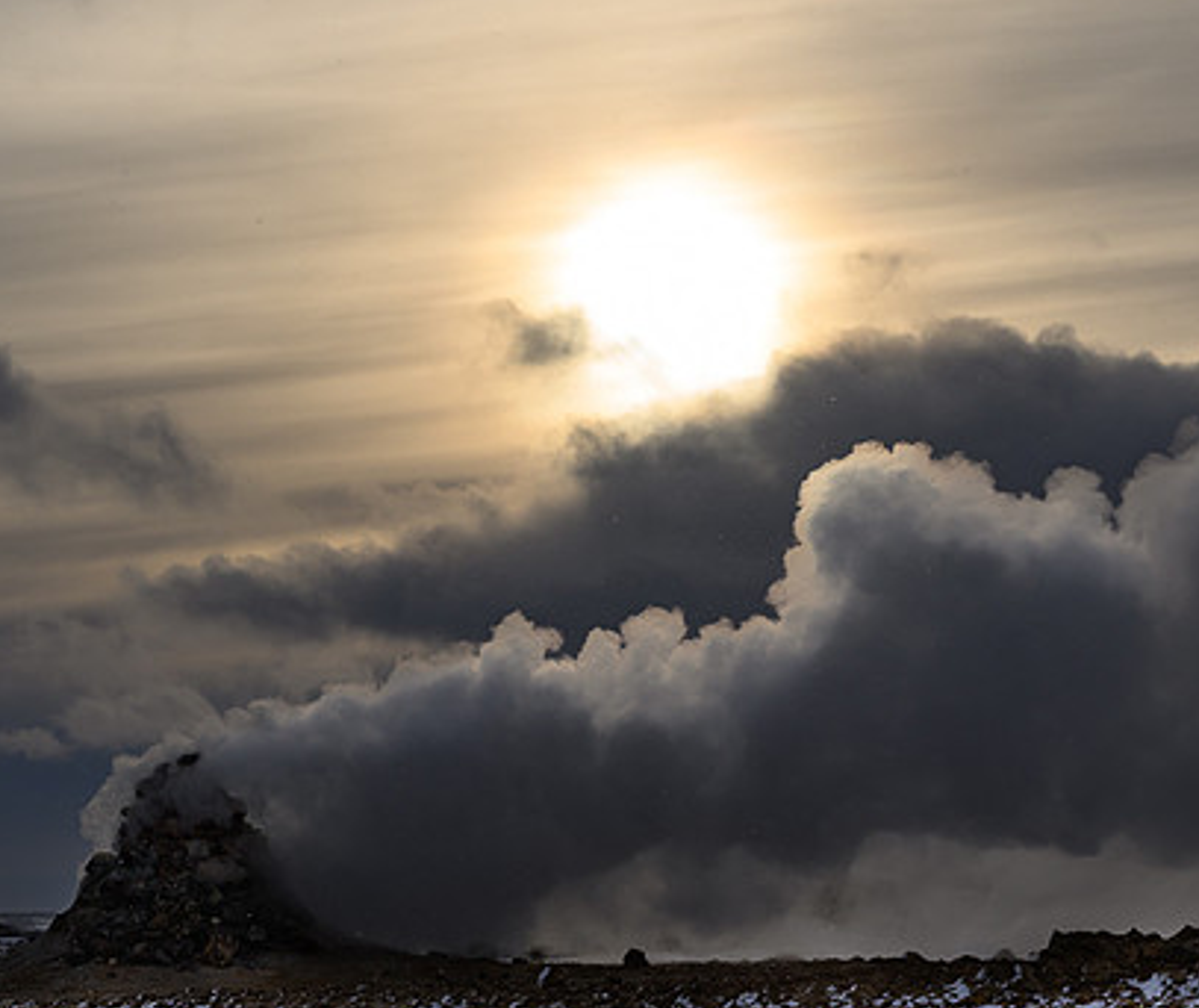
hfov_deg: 16.1
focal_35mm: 117
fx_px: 4235
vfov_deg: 13.6
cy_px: 406
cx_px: 426
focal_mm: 75
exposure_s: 1/1250
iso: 160
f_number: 8
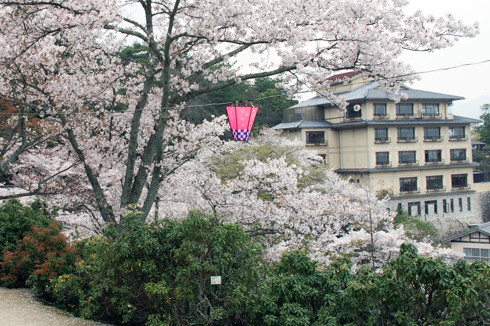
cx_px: 123
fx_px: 639
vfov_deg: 28.5
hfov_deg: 40.8
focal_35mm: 47
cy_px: 134
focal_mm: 18
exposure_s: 1/125
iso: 100
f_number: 7.1
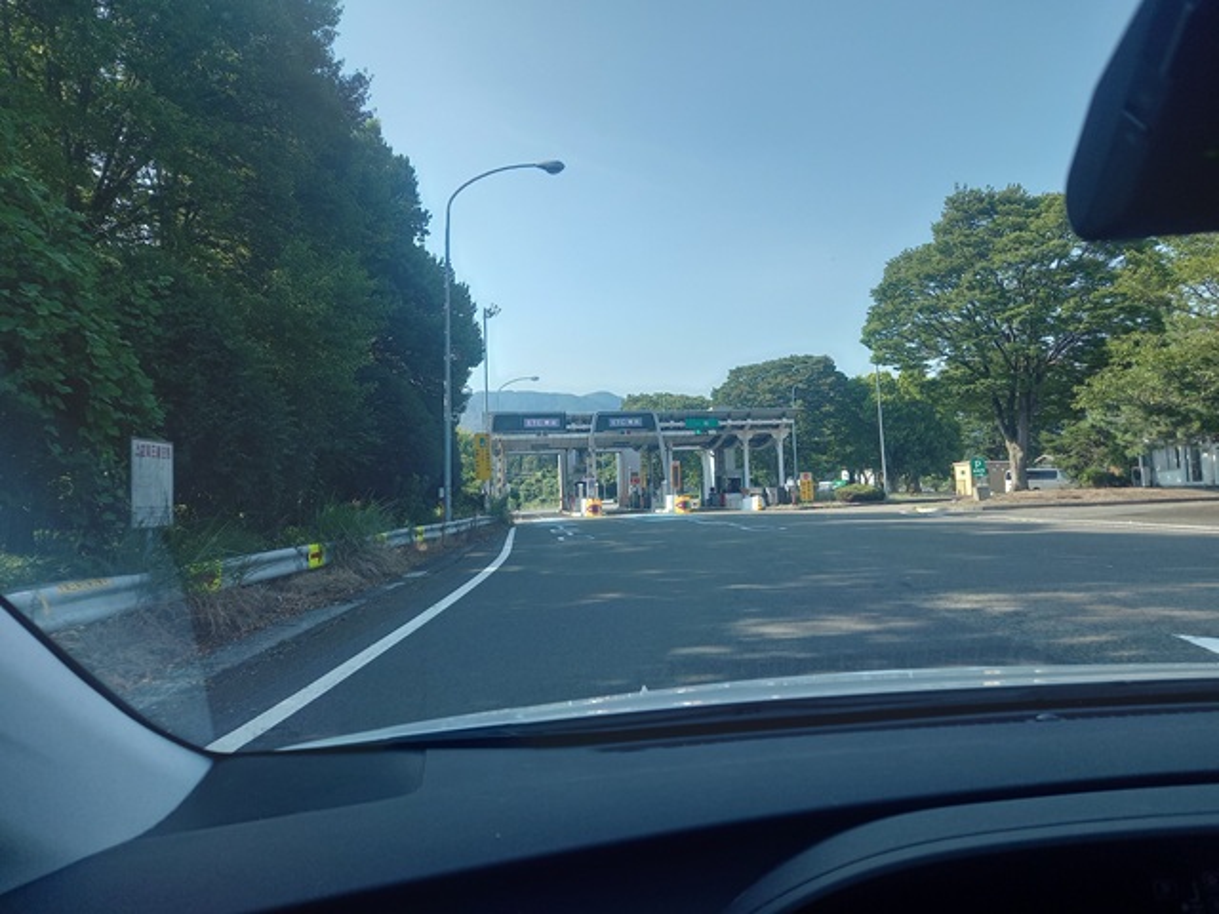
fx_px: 880
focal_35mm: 25
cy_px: 457
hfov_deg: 69.4
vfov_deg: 54.9
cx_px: 610
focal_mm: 4.65
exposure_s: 1/361
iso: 50
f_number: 1.8
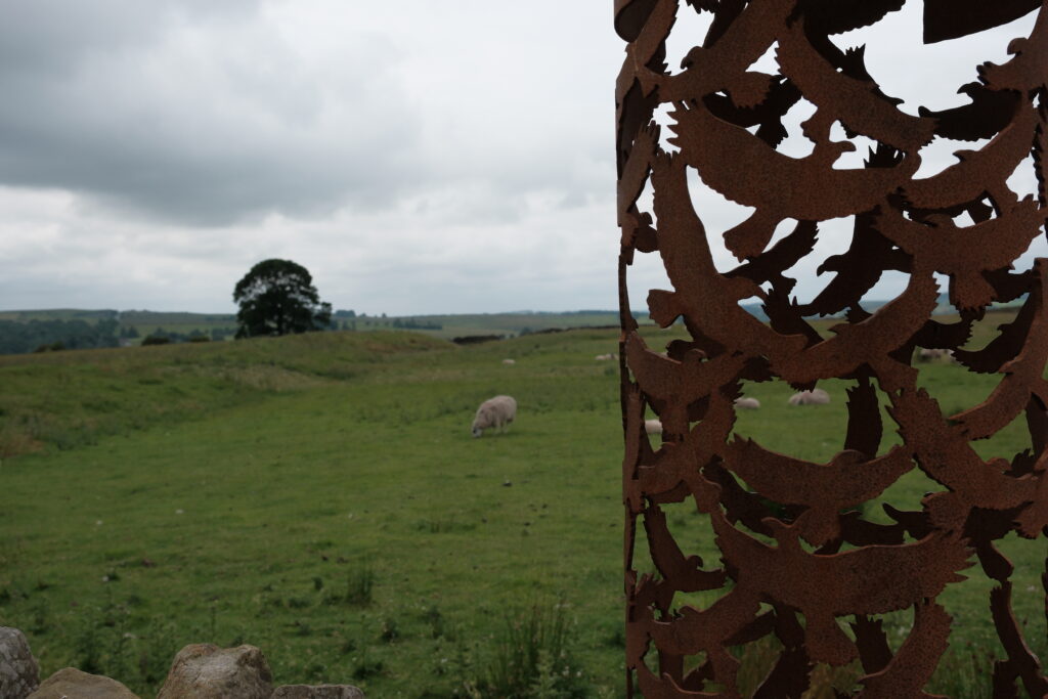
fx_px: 932
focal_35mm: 32
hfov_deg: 58.7
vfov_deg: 41.1
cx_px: 524
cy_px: 350
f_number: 5.6
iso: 400
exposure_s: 1/2000
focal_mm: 21.2
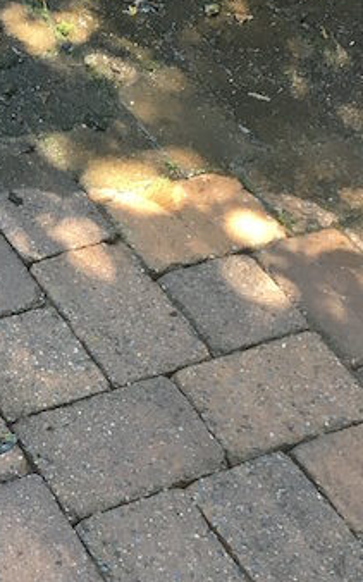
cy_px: 261
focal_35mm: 97
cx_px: -106
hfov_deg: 13.0
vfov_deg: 21.4
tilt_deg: -45.4
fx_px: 1537
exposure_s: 1/30
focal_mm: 4.15
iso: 25
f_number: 2.2
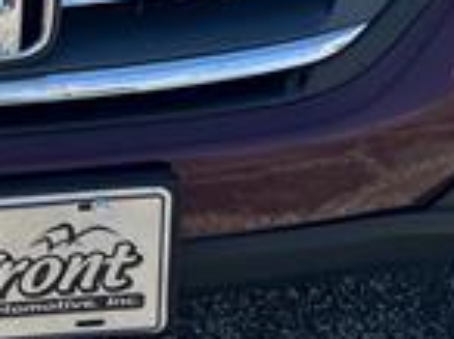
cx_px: -53
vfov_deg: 11.6
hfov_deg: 16.7
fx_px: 1493
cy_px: -339
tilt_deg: -20.8
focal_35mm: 114
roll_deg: -0.3
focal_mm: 5.7
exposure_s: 1/2165
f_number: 1.5
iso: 50
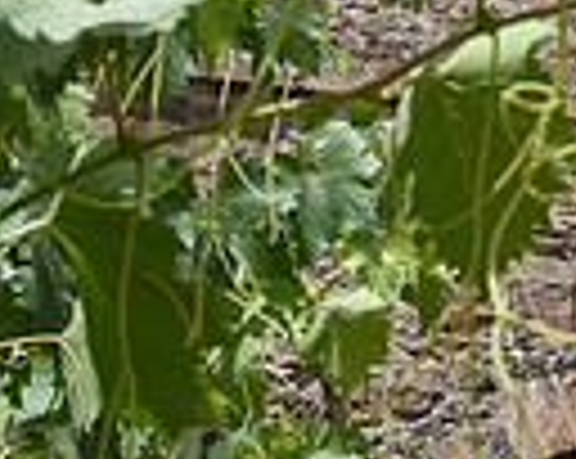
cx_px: 792
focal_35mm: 119
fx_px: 2026
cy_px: 524
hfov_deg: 15.3
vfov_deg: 12.7
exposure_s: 1/320
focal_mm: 28
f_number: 9
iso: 110
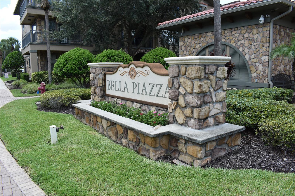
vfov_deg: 47.9
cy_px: 98
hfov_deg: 67.4
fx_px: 221
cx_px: 148
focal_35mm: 27
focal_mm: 18
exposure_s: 1/250
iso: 200
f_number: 7.1
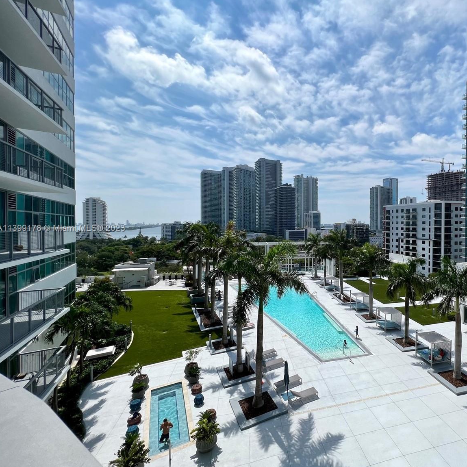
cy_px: 229
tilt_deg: -1.4
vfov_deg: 87.4
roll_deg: -0.5
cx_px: 320
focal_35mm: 16
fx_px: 244
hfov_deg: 83.7
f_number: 1.8
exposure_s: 1/2801
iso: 32
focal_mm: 1.57
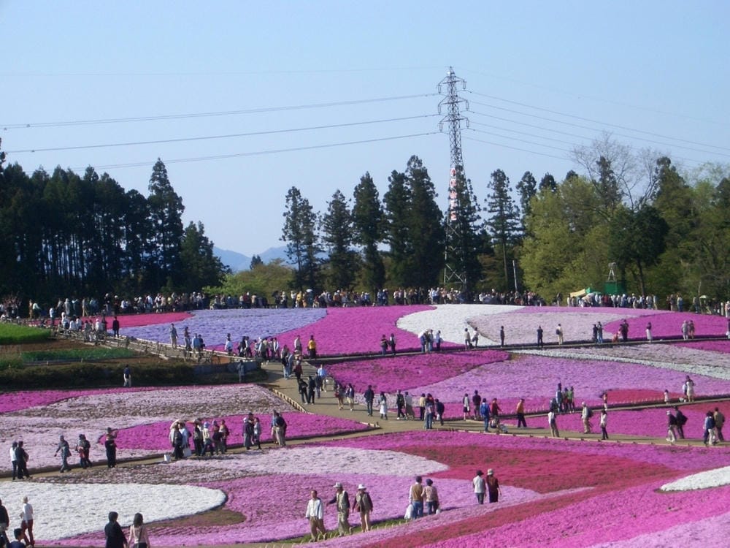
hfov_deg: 18.7
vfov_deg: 14.1
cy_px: 274
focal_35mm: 105
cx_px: 365
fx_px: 2214
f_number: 7.7
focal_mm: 17.4
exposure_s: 1/200
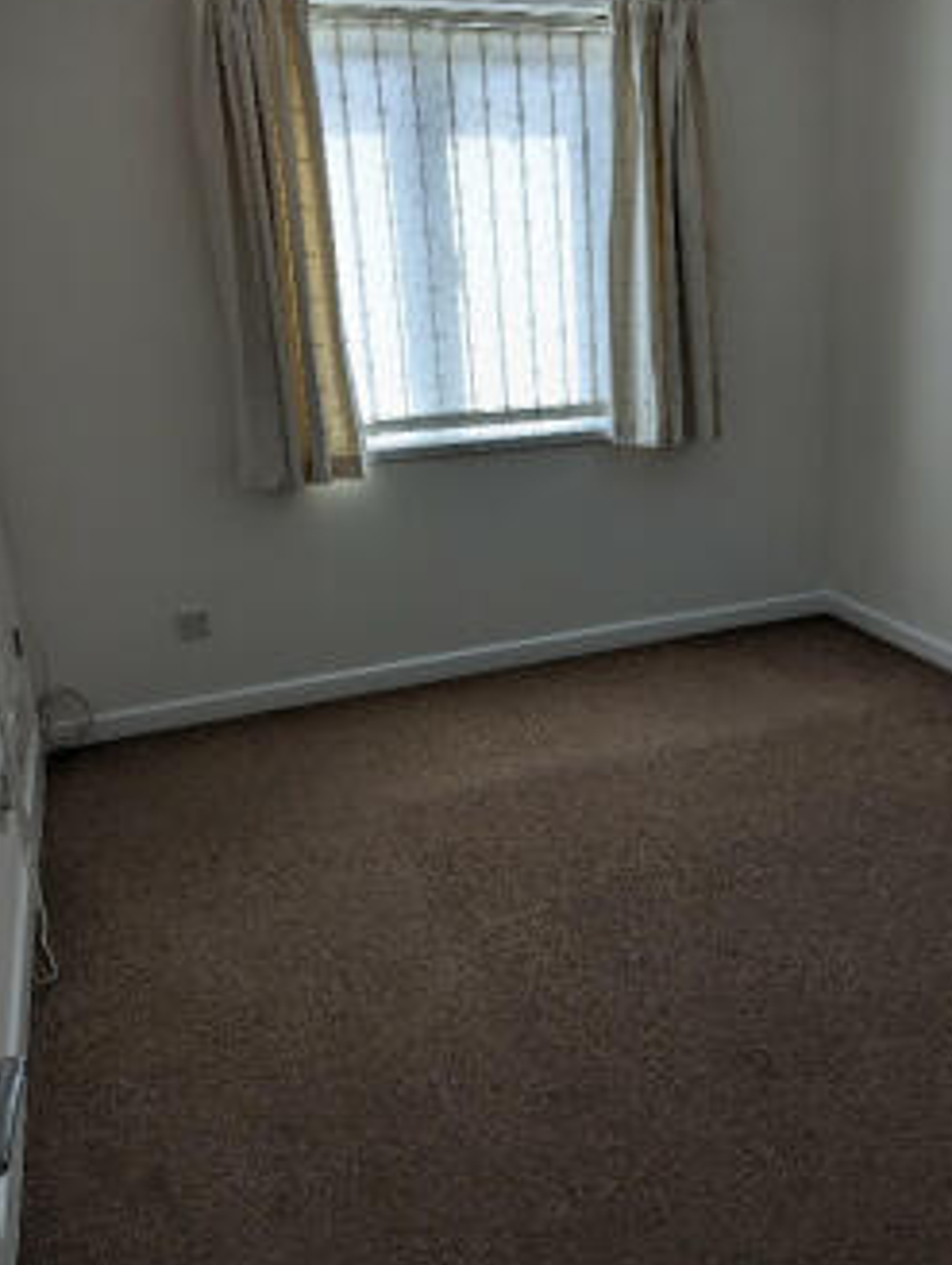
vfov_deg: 56.7
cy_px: 600
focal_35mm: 32
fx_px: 1170
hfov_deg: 43.9
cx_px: 599
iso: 44
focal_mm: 6.81
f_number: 1.85
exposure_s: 1/282
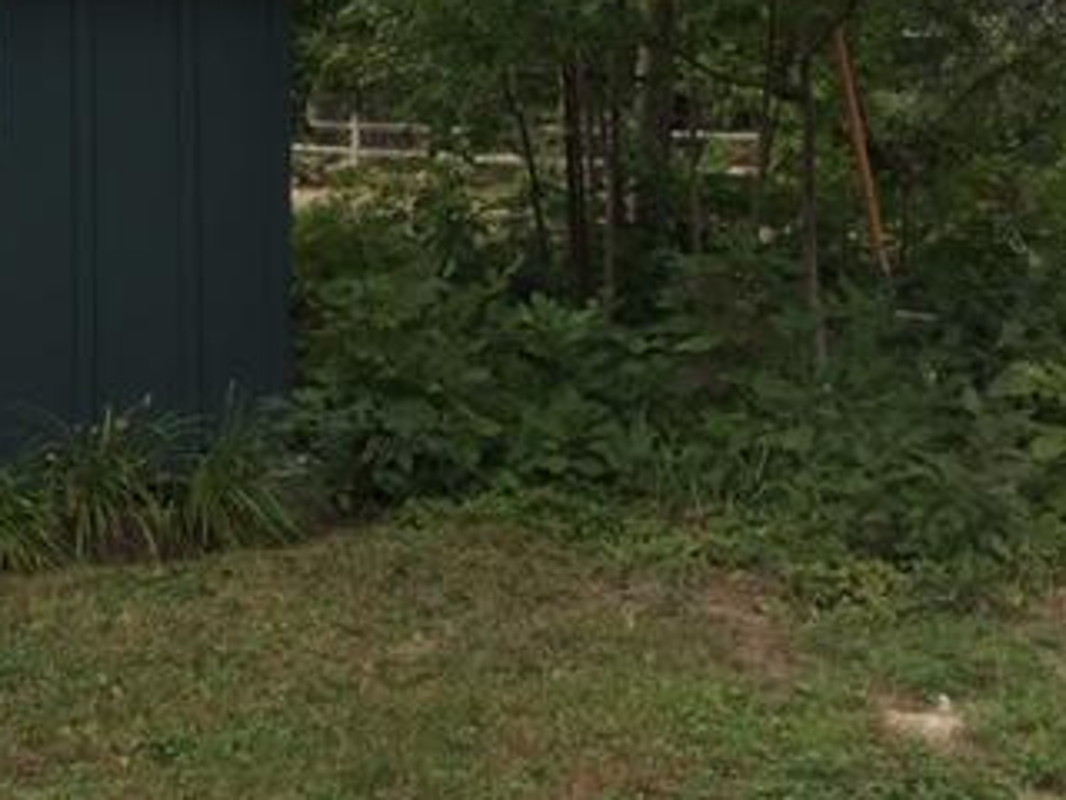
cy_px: 10
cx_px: 177
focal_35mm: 58
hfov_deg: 32.1
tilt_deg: +2.4
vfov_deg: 24.2
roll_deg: -0.3
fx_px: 1786
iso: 40
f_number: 2.2
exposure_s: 1/120
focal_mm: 4.15
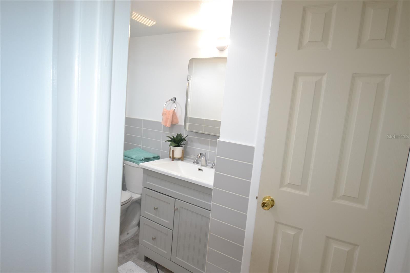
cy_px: 136
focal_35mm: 20
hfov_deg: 85.4
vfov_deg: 63.2
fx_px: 222
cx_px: 205
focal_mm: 13
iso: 400
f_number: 3.8
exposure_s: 1/60
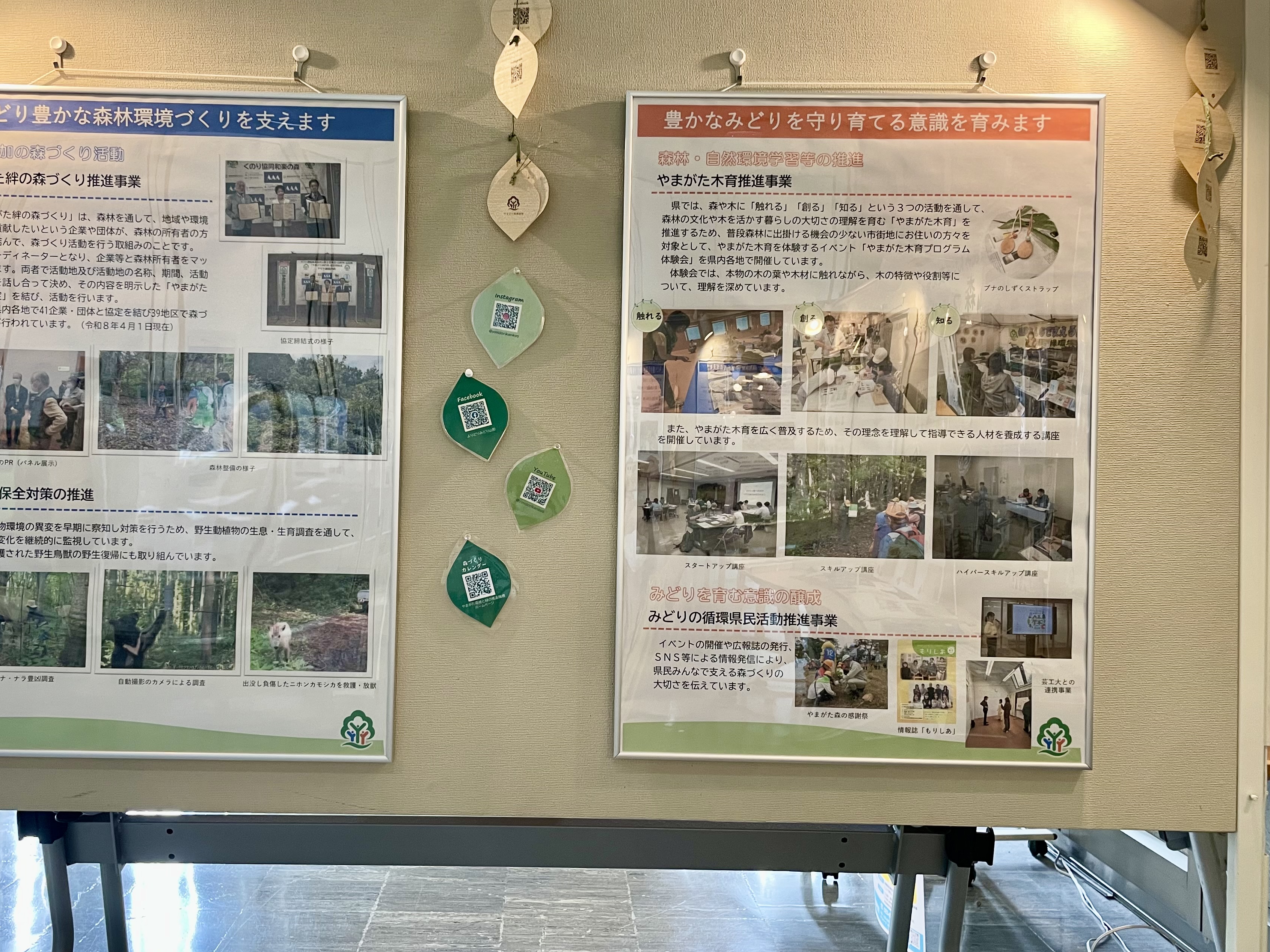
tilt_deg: +0.2
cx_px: 537
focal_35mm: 31
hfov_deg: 58.1
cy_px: 447
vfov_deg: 45.4
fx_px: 1137
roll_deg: -1.0
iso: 80
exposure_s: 1/50
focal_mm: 4.2
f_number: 1.6
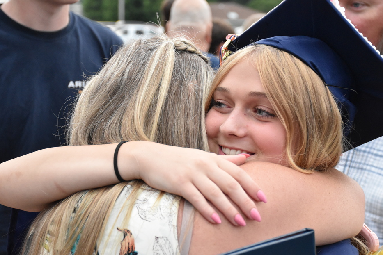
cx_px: 196
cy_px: 133
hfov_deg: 25.7
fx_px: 840
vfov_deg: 17.3
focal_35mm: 79
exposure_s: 1/500
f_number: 4.5
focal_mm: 48
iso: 3200
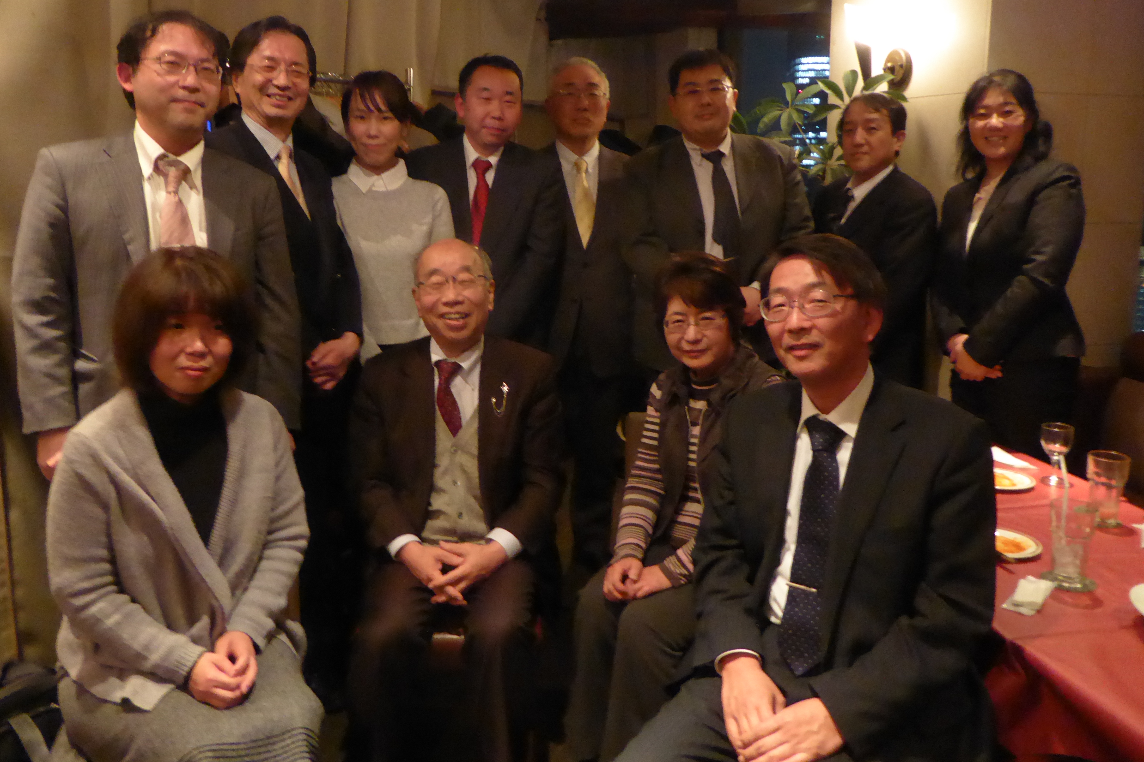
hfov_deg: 60.3
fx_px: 985
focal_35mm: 31
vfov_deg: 42.3
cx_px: 569
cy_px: 341
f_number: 3.5
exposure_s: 1/4
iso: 800
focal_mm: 5
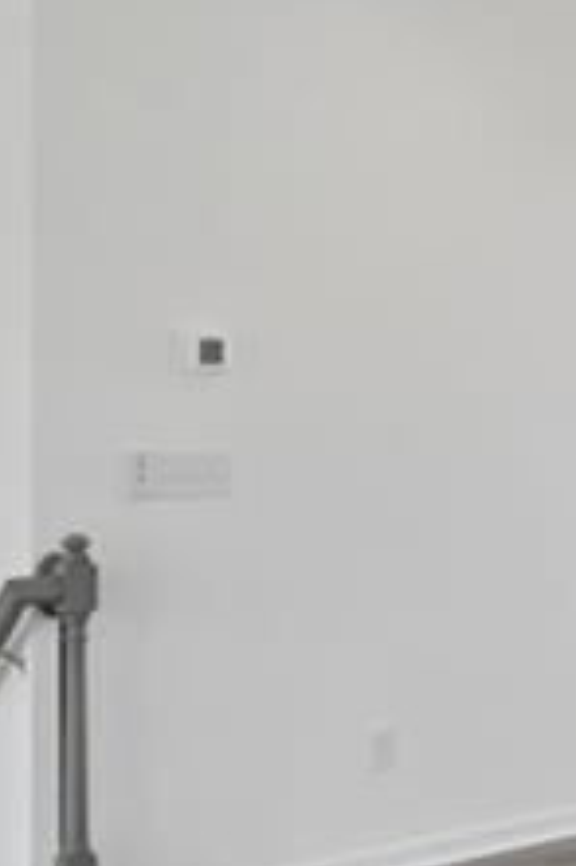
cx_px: 889
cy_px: 409
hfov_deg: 16.6
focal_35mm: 74
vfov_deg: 27.4
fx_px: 1779
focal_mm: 16
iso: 200
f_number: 7.1
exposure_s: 1/80
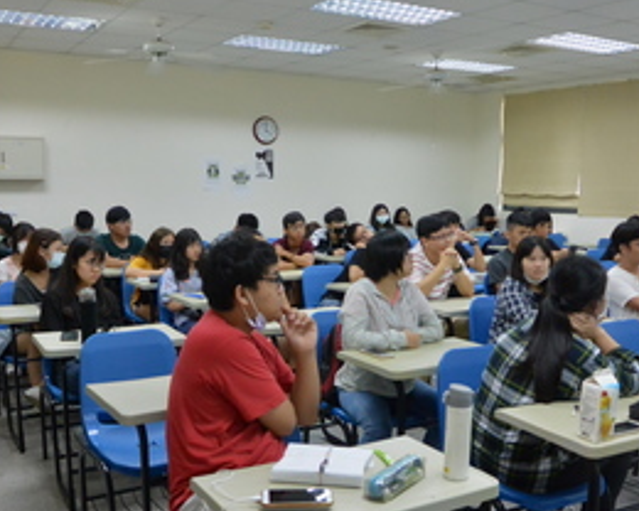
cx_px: 351
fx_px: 738
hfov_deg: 46.8
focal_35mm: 39
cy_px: 294
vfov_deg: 38.1
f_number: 3.5
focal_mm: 10
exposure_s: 1/250
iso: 1600
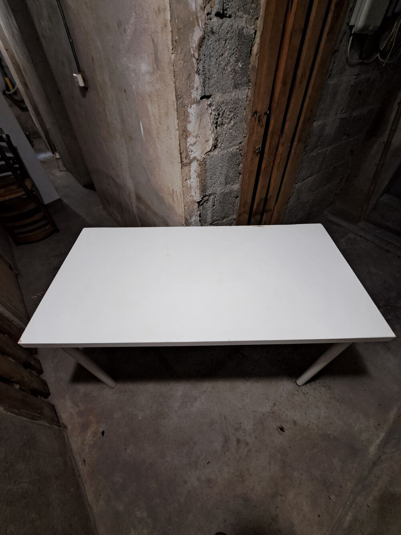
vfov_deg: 106.2
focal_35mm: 13
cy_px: 268
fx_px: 201
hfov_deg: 89.9
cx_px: 200
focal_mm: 1.74
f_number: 2.2
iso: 400
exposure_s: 1/25
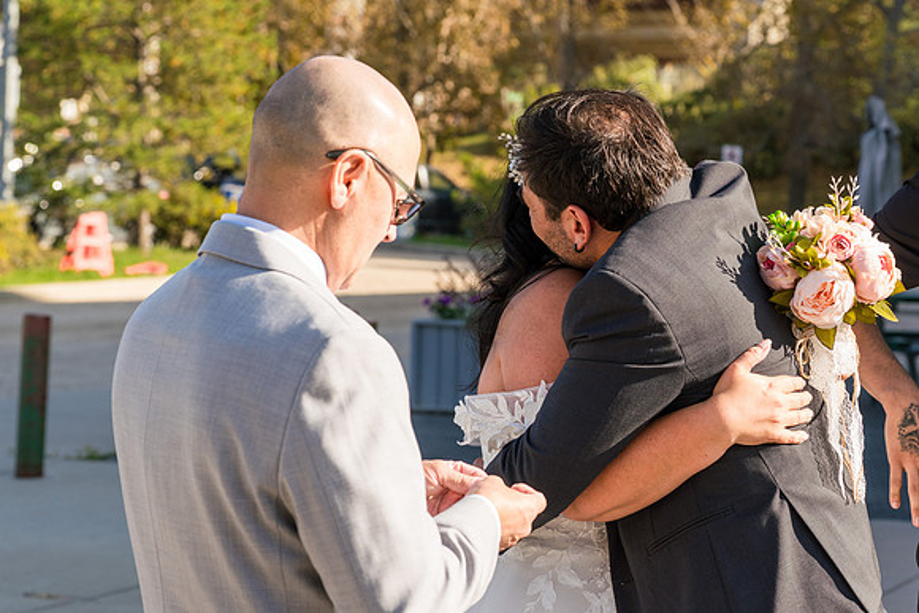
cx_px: 571
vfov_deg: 14.4
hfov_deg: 21.4
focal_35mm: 95
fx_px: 2431
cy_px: 300
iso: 250
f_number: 5
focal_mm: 65
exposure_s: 1/400
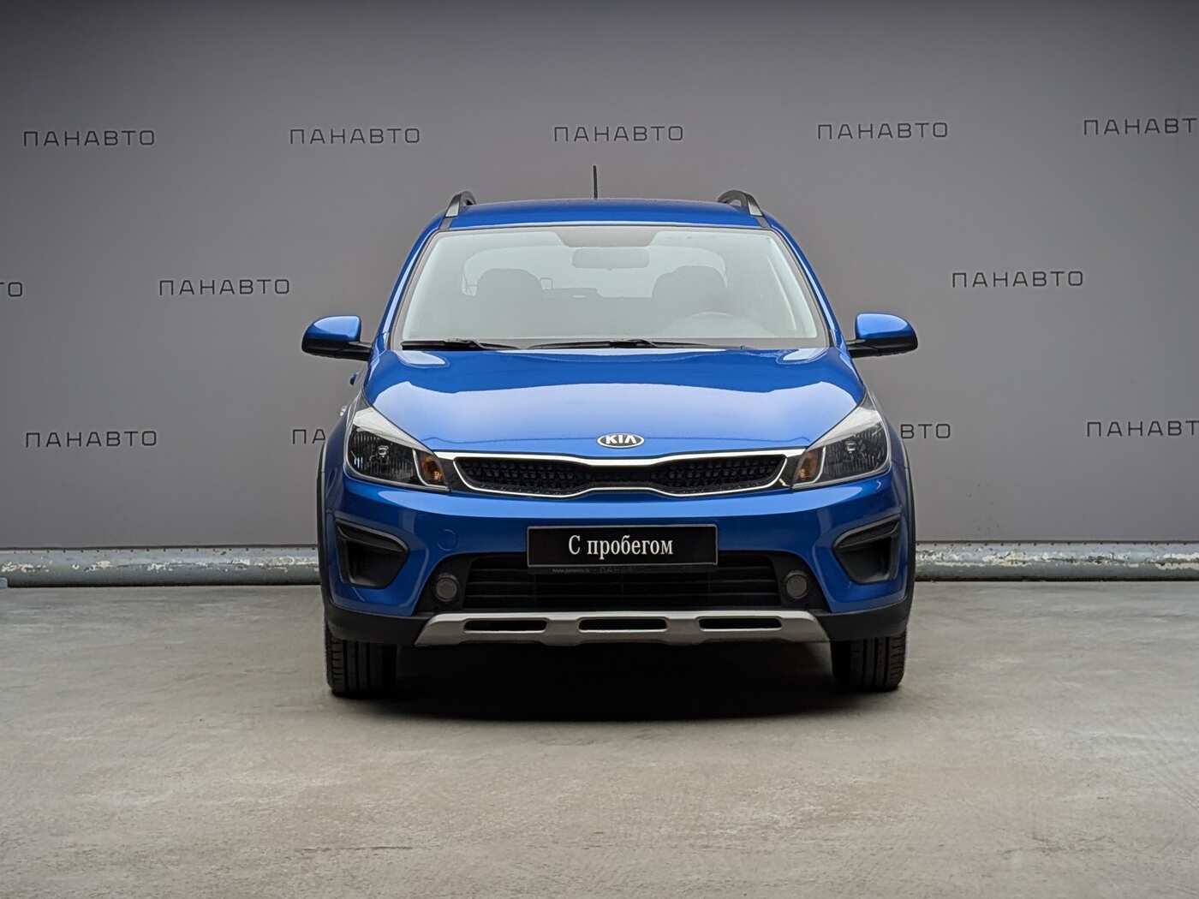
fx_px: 1697
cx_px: 600
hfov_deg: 38.9
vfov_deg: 29.7
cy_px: 450
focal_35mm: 49
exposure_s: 1/300
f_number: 1.68
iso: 33
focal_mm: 6.9
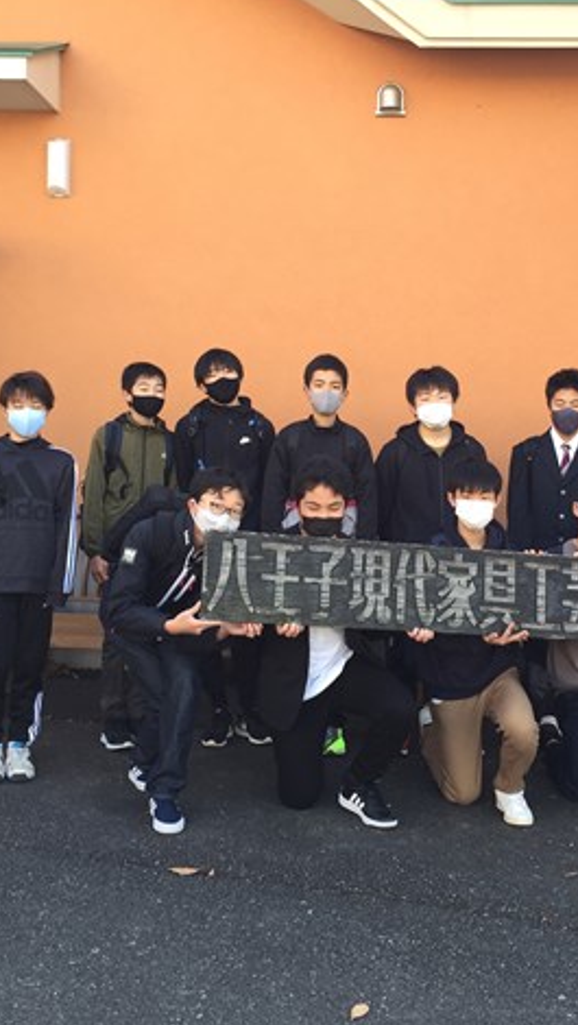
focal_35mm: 43
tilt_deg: -2.1
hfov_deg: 27.6
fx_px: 1170
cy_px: 504
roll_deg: -0.6
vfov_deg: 47.3
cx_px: 369
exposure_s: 1/120
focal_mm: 4.15
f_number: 2.2
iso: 32
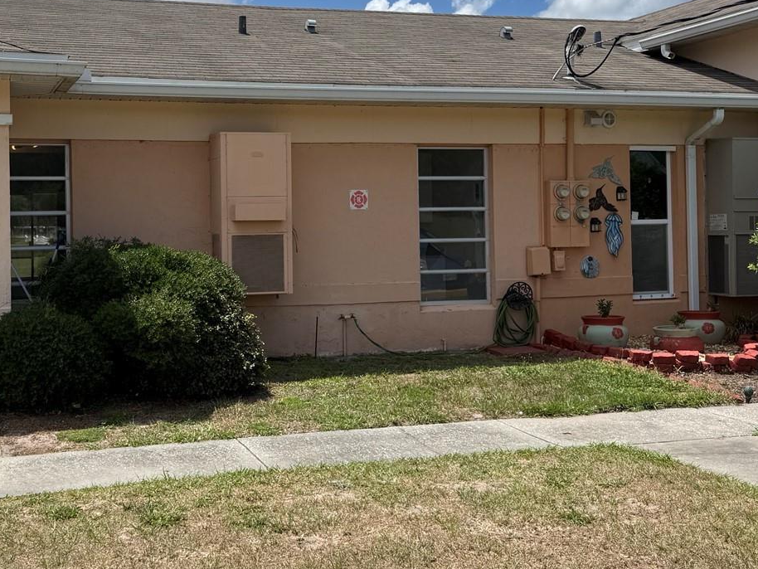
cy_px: 208
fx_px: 920
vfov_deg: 34.2
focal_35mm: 42
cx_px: 221
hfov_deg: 43.8
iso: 80
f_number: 1.78
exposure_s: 1/6711
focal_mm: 6.76
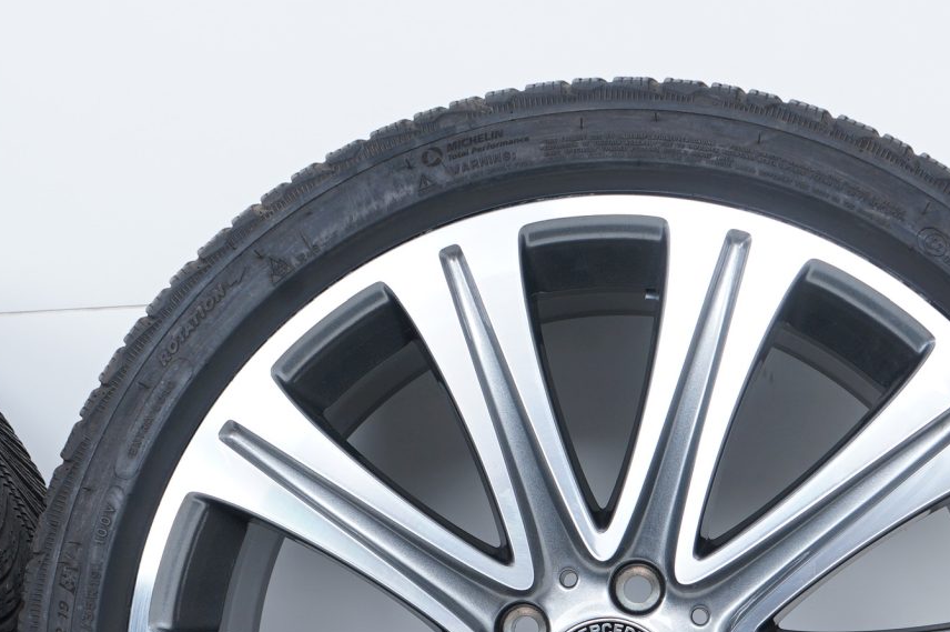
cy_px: 654
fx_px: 1951
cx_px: 446
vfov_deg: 17.9
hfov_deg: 27.4
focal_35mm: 74
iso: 250
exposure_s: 1/100
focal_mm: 33
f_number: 7.1
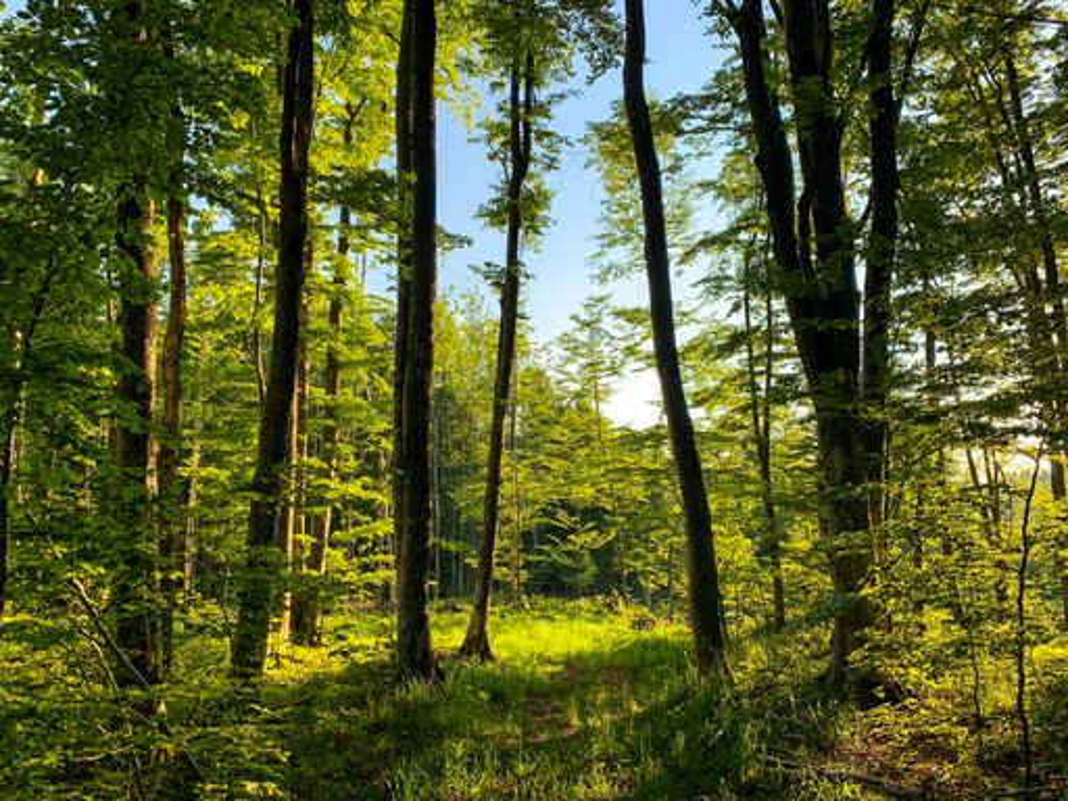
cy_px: 400
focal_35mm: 26
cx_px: 534
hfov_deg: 67.3
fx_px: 802
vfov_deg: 53.1
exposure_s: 1/640
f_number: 1.8
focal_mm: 4.25
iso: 25
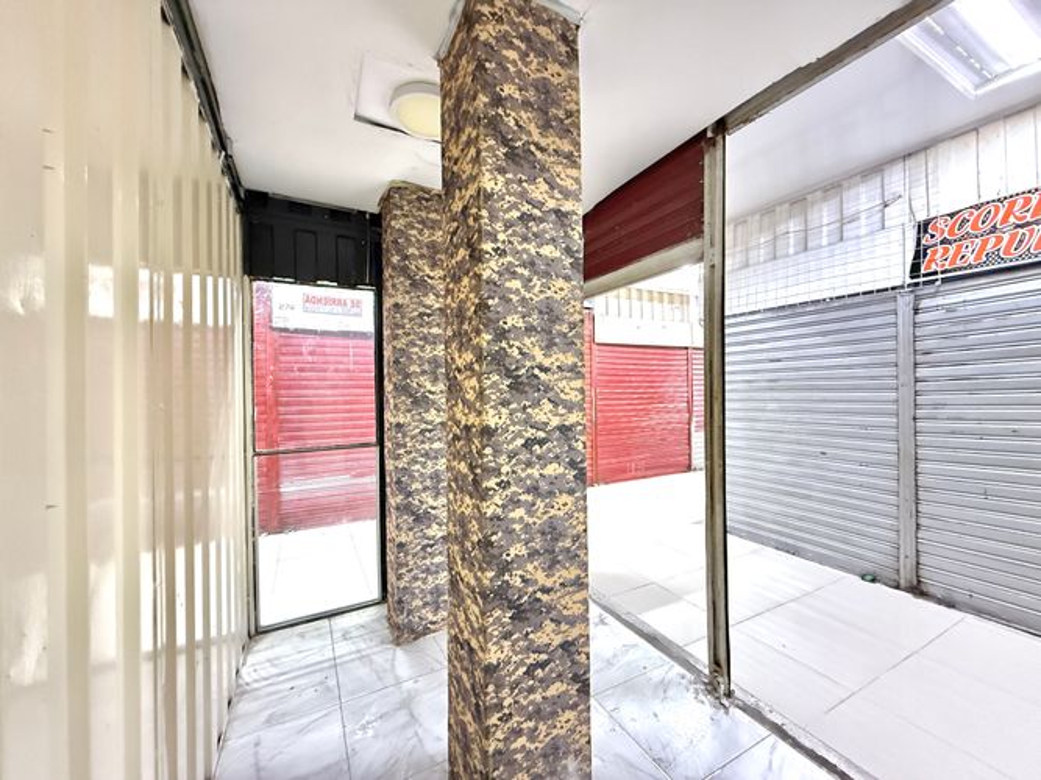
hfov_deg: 102.1
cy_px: 390
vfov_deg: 85.7
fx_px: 421
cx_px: 520
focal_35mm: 14
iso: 1250
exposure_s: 1/30
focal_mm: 2.22
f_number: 2.2
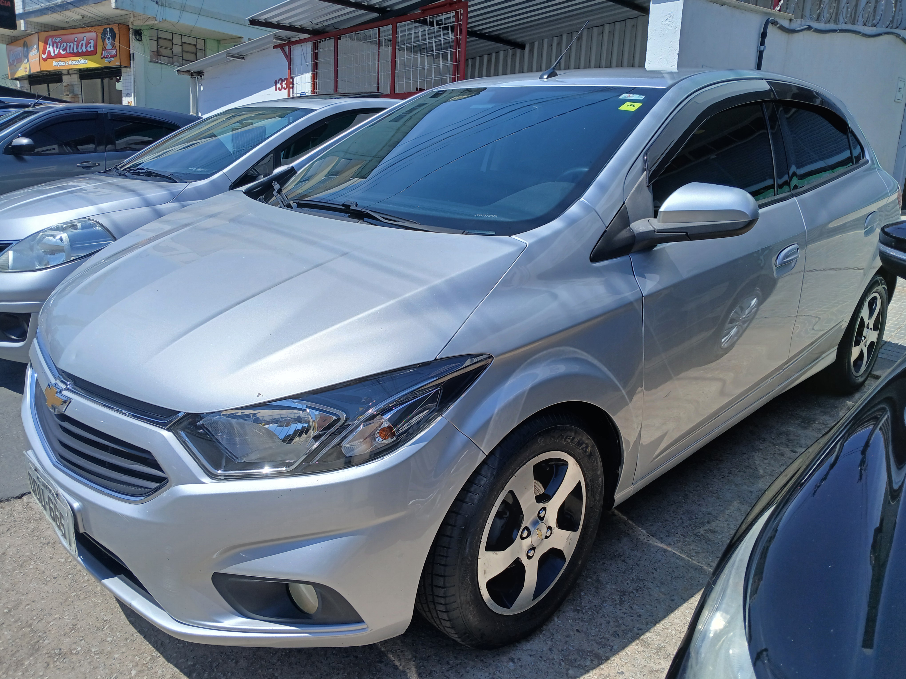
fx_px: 680
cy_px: 340
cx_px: 453
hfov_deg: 67.3
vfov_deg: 53.1
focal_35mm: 26
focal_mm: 3.98
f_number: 1.8
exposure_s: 1/703
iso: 20
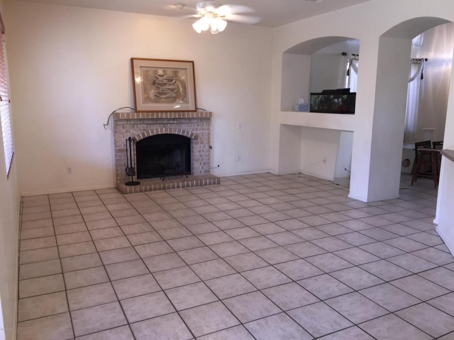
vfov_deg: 48.2
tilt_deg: -10.2
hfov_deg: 61.7
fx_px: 380
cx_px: 227
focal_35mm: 29
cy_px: 170
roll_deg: -0.9
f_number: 2.2
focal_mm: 4.15
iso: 100
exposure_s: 1/30
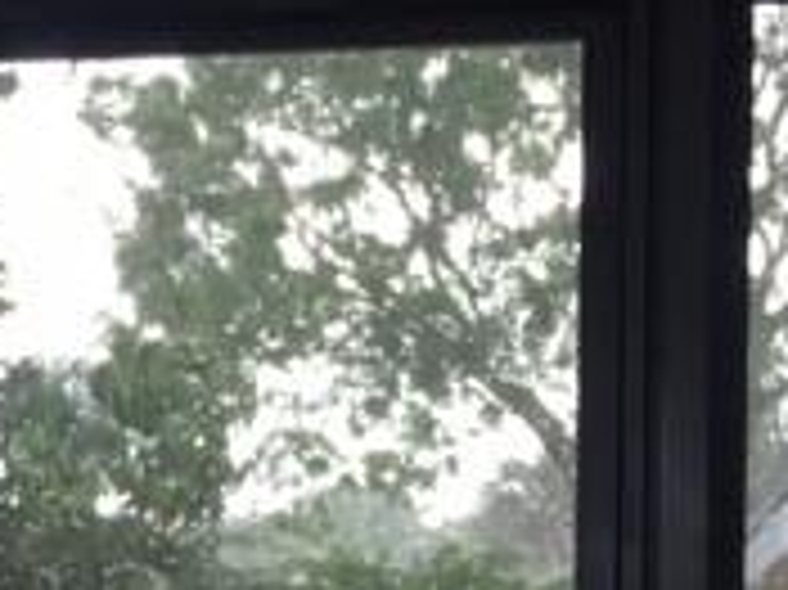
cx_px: 257
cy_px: 959
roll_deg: +0.0
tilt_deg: -1.8
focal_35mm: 106
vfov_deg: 13.0
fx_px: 2411
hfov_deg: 18.5
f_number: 2.2
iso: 25
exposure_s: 1/60
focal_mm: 4.15
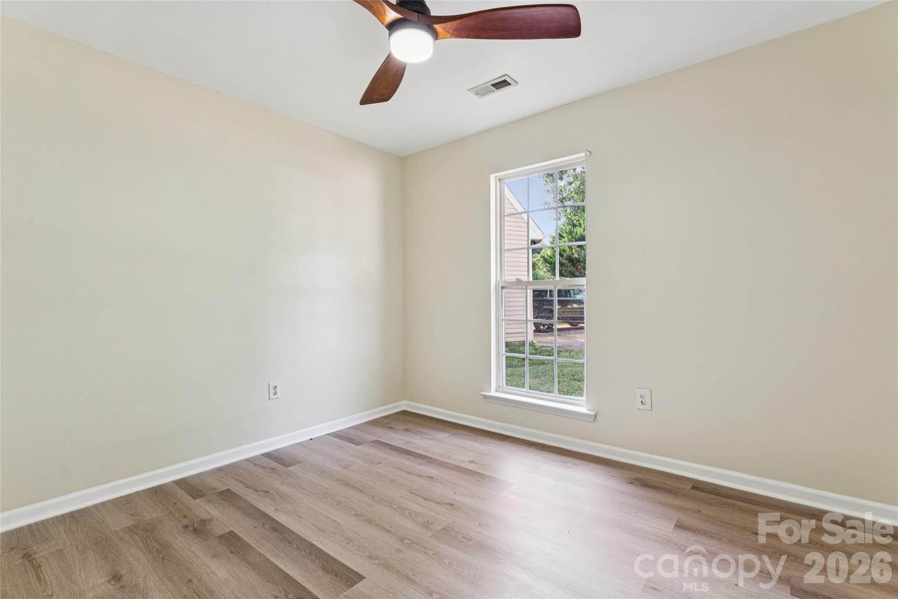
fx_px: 412
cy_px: 300
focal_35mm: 16
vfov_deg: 72.0
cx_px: 449
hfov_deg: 95.0
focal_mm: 16.5
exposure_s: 1/2
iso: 100
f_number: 13
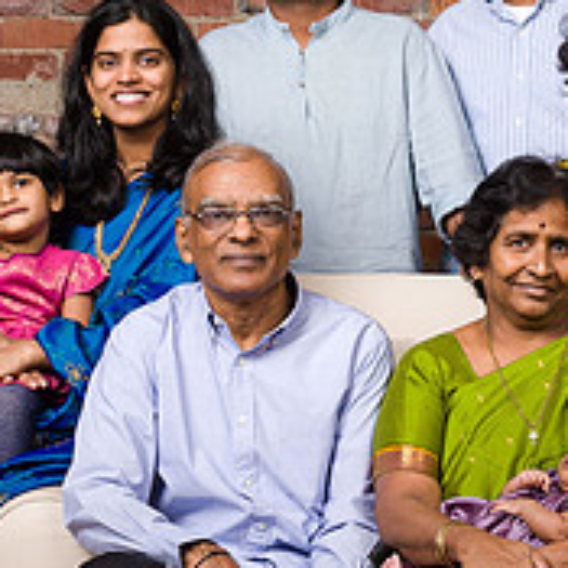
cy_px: 391
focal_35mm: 132
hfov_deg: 13.1
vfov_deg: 13.2
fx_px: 2450
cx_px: 486
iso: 200
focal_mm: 42
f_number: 9
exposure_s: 1/200
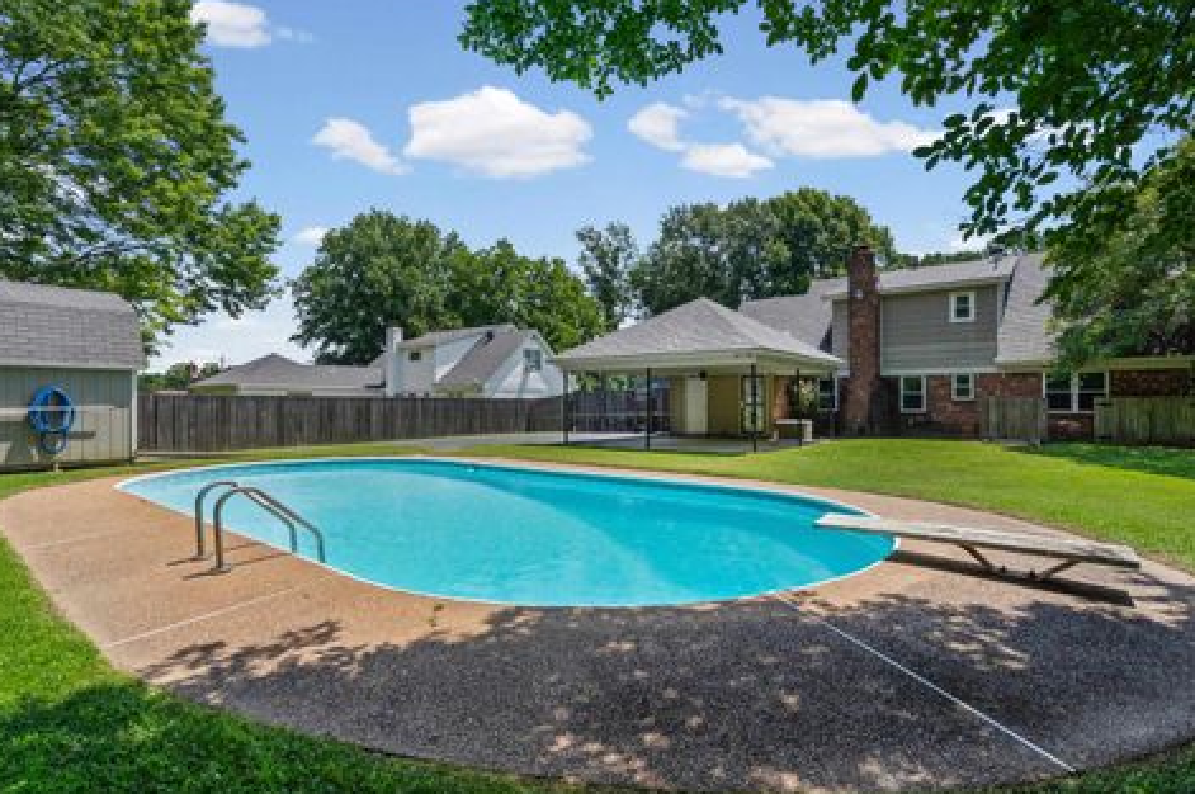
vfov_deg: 70.3
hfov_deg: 93.3
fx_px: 564
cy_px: 394
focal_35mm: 17
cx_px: 622
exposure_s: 1/500
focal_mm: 16
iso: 800
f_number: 9.5
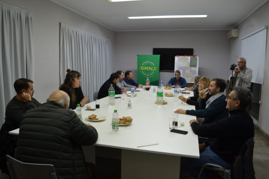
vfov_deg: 47.9
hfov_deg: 67.4
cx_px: 134
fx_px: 202
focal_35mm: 27
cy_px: 90
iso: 400
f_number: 3.5
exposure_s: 1/60
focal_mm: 18
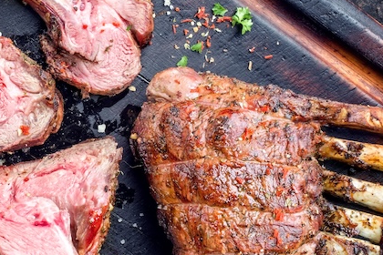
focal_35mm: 119
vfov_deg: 11.5
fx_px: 1266
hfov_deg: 16.8
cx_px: -1
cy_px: 145
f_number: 8
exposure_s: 1/200
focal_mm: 50
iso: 200
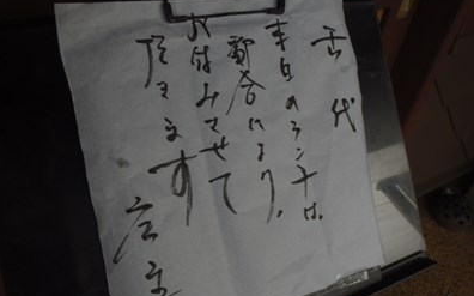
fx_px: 387
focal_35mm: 30
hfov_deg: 62.9
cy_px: 127
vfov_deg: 41.7
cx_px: 237
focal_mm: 5
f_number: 3.9
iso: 125
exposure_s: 1/100
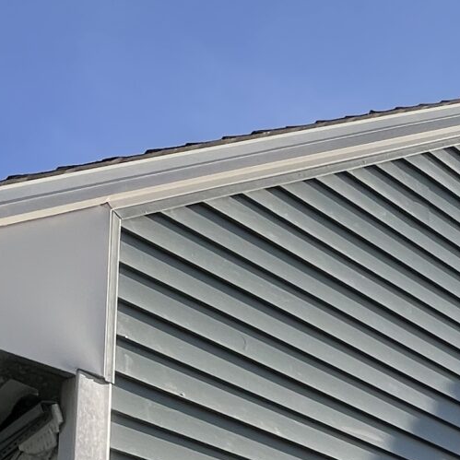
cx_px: 465
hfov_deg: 27.3
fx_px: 887
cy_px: 737
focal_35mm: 59
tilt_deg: +8.2
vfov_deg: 22.4
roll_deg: +1.1
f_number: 1.8
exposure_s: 1/1553
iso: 32
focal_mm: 1.57
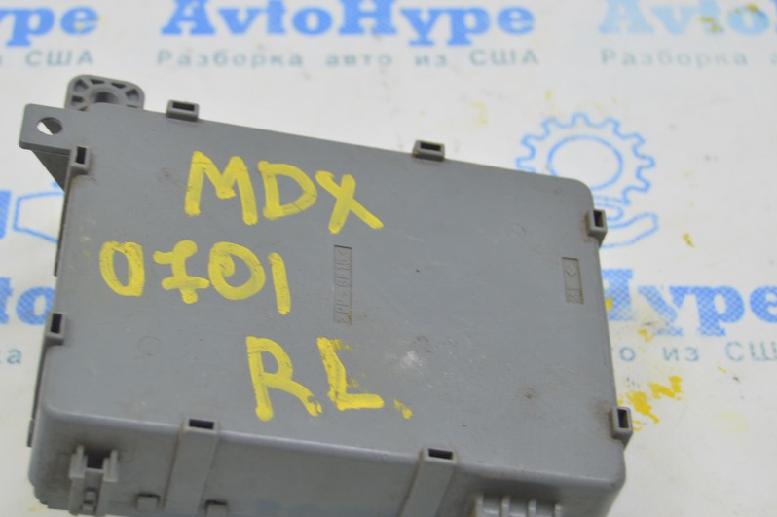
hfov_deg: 23.5
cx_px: 344
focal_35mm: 87
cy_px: 255
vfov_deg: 15.8
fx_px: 1869
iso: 400
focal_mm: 45
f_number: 5.6
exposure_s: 1/20
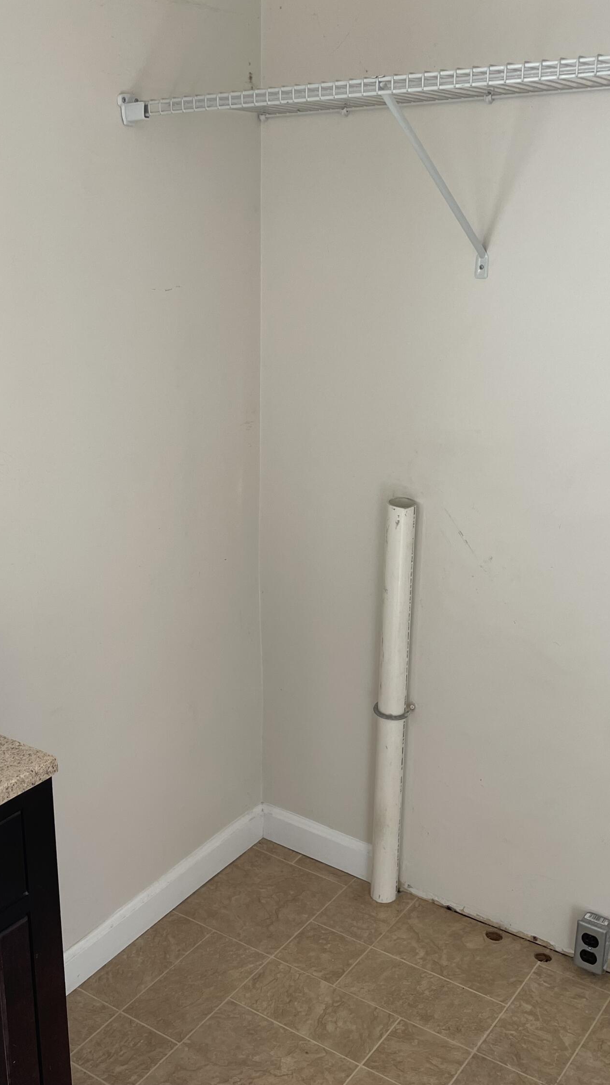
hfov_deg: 31.1
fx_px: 1093
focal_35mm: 38
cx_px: 226
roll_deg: +1.6
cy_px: 542
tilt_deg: -16.7
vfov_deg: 52.8
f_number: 1.6
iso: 50
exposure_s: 1/121
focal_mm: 4.2
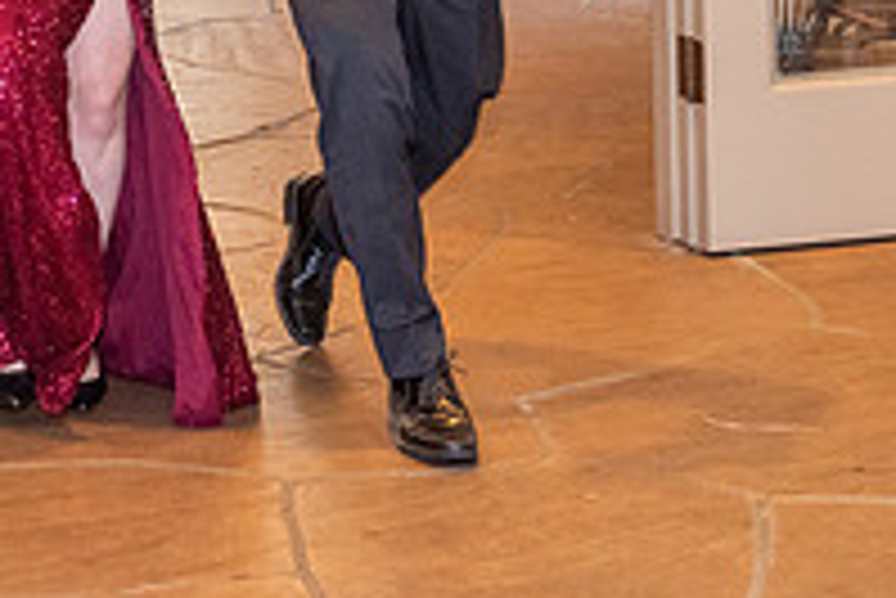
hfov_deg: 14.6
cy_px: -196
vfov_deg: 9.6
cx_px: 333
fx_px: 3487
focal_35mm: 140
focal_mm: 48
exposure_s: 1/125
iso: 1600
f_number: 3.5
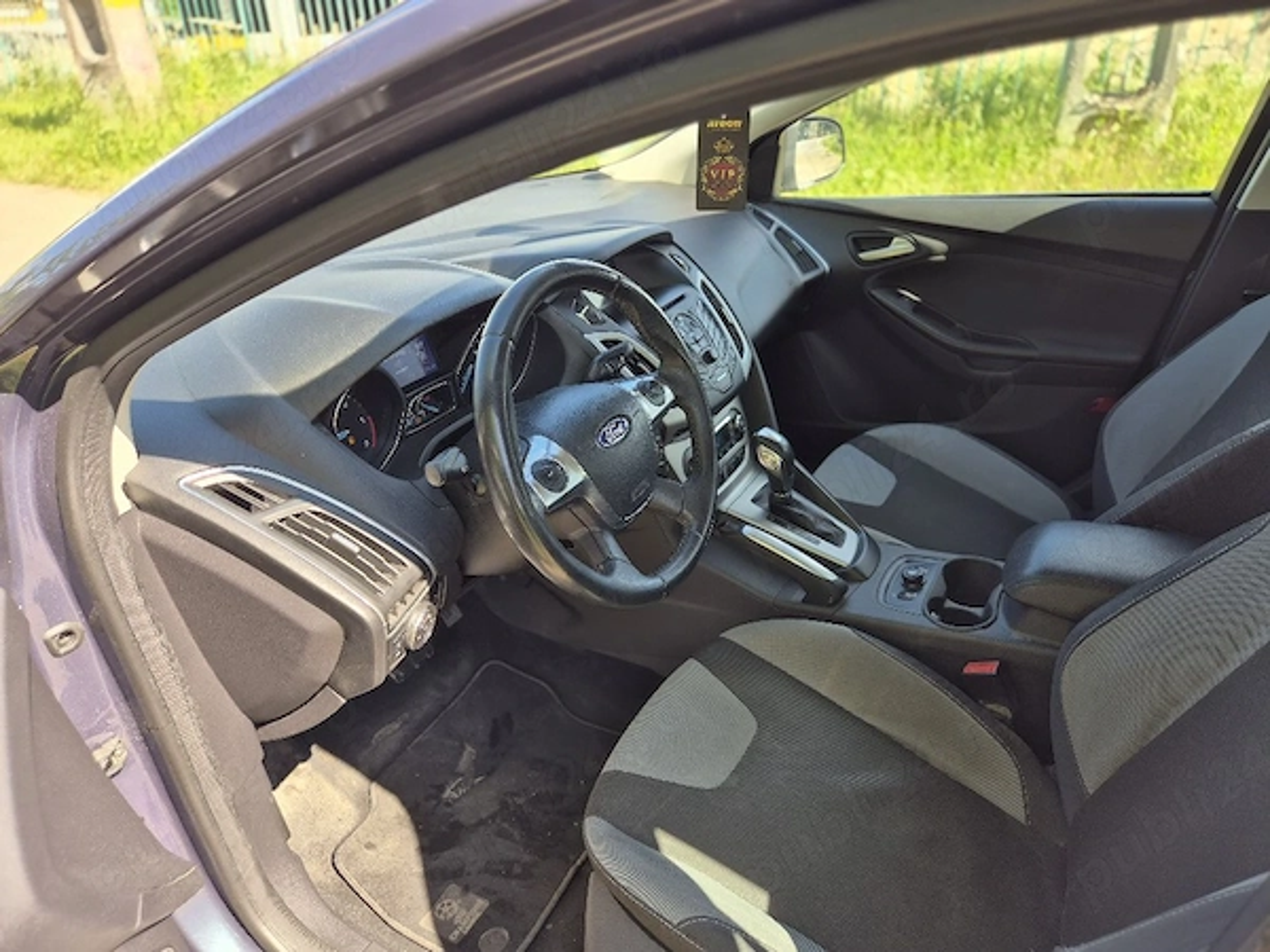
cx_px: 635
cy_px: 476
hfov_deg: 73.9
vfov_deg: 58.9
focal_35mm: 23
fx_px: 844
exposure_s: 1/238
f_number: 1.8
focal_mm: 5.4
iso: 25
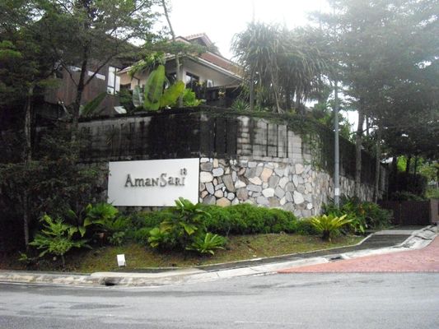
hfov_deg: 49.0
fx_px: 482
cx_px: 220
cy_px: 164
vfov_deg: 37.7
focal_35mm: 38
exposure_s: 1/160
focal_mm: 7.9
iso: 1600
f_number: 8
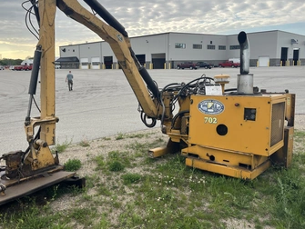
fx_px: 273
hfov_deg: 58.1
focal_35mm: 31
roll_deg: +2.3
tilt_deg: -4.2
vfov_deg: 45.5
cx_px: 131
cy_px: 104
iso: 50
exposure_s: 1/782
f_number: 1.6
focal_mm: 5.1
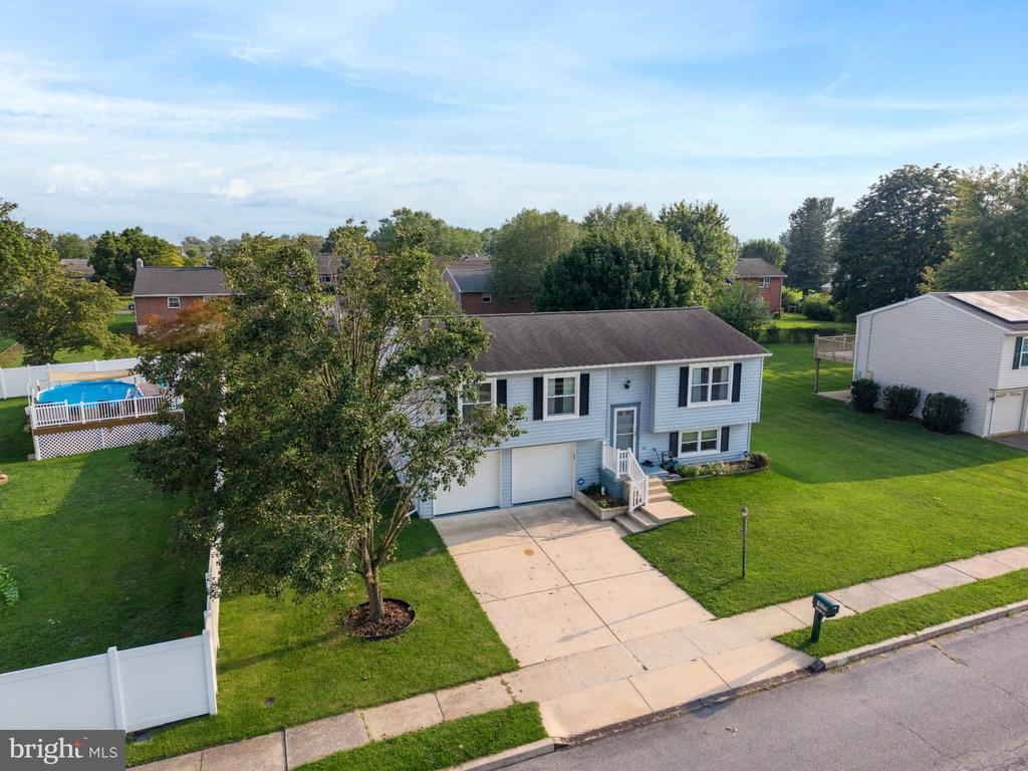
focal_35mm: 24
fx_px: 713
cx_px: 514
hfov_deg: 71.6
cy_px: 386
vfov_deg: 56.8
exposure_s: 1/640
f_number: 1.8
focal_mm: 8.67
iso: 200
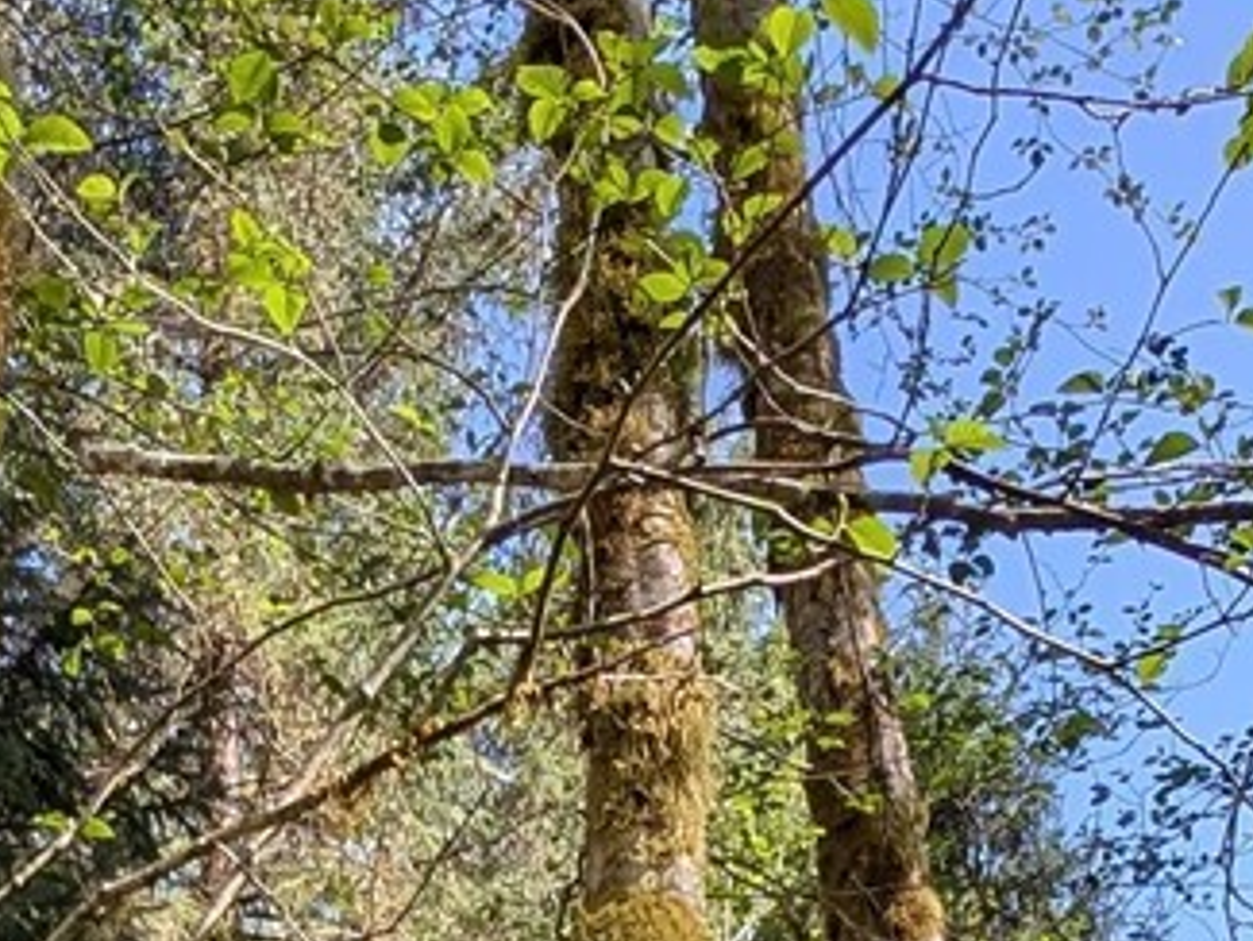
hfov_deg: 32.6
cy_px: 1683
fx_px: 2136
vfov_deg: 19.1
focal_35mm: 59
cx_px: 540
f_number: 1.95
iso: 37
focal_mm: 2.23
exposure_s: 1/544
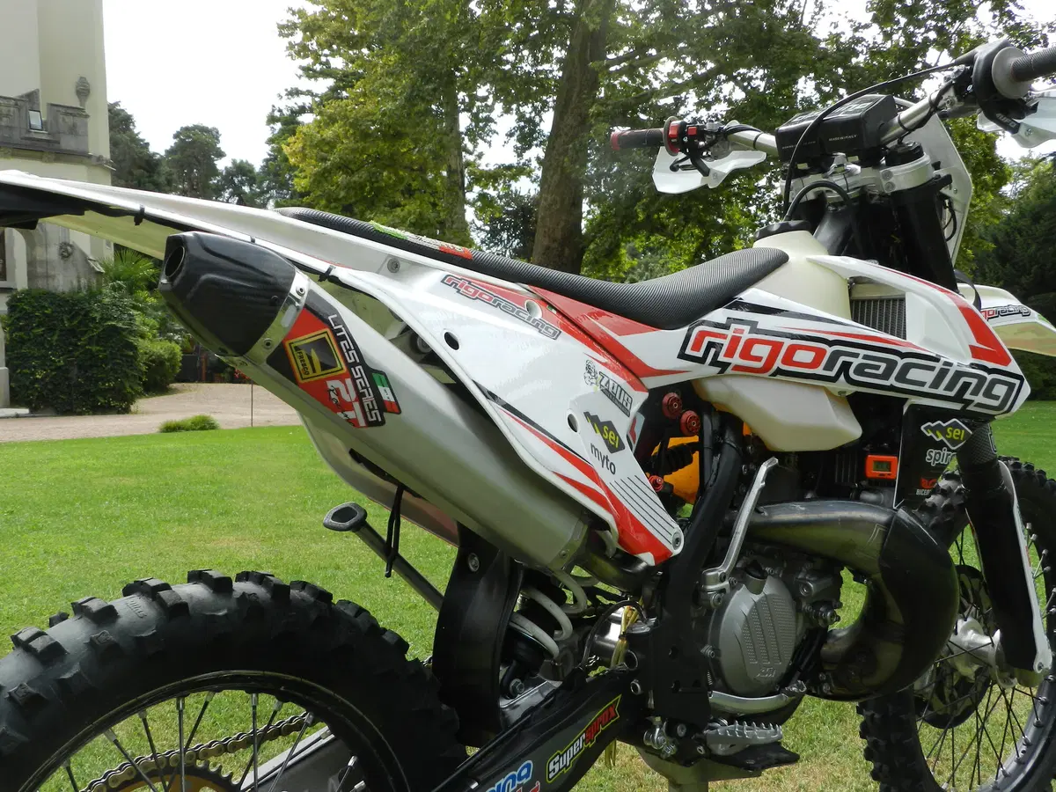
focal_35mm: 38
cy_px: 396
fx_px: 1159
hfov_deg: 49.0
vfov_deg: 37.7
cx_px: 528
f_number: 4
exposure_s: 1/500
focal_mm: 6.7
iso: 160
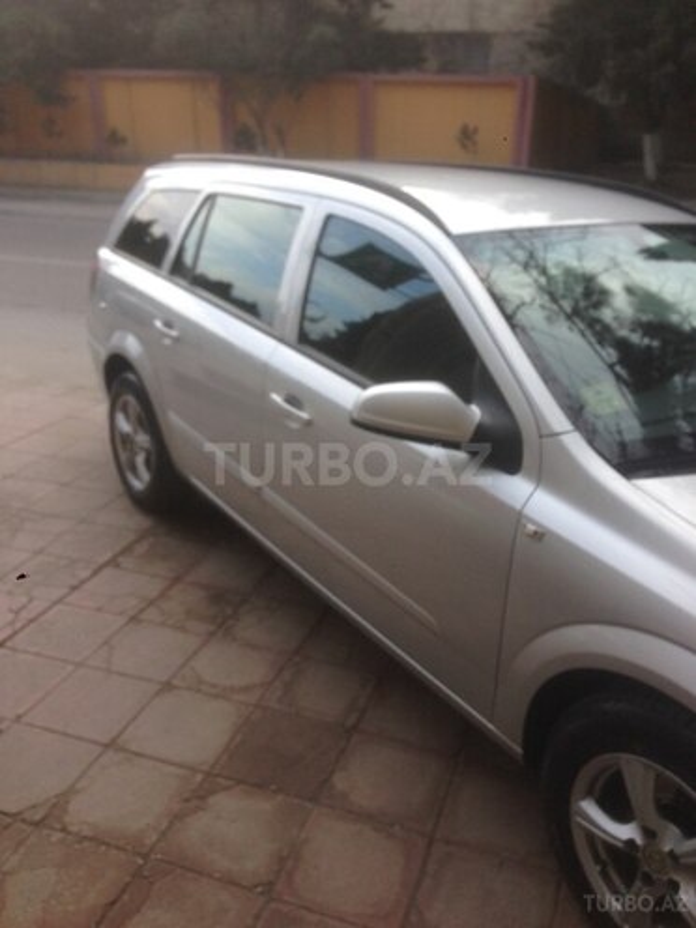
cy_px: 464
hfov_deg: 42.9
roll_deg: +0.7
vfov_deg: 55.4
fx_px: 885
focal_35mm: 33
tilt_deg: -18.5
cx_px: 348
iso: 50
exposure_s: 1/341
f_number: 2.4
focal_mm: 4.12
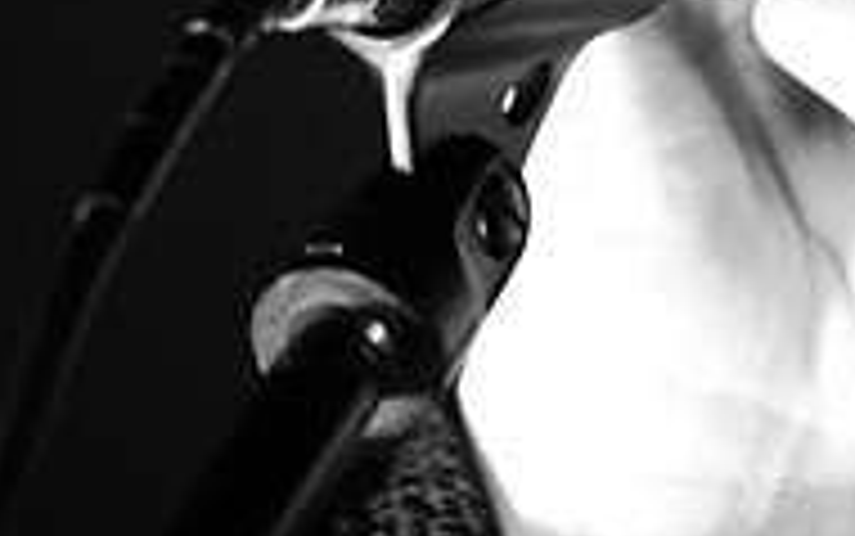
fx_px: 21730
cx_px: 963
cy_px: -209
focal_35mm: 932
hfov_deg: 2.3
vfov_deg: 1.4
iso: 1000
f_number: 4.5
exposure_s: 1/13
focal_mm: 200
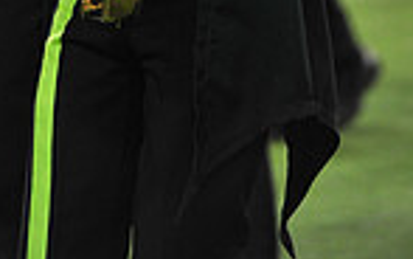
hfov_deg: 4.2
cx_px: 204
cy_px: -343
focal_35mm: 499
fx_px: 5619
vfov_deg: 2.6
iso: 3200
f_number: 2.8
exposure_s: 1/1250
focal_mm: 160
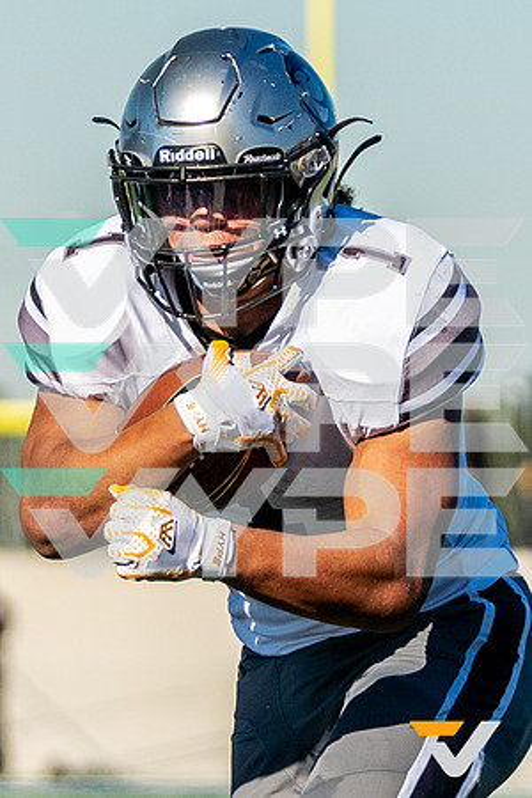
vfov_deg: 3.3
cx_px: 391
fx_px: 13889
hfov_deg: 2.2
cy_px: 626
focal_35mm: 627
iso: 400
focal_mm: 133
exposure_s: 1/3200
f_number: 3.2
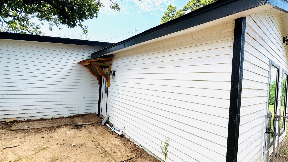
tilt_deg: +0.1
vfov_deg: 61.0
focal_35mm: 18
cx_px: 159
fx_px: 137
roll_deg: -4.7
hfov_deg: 92.3
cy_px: 82
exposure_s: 1/375
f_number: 2.2
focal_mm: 2.22
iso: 40
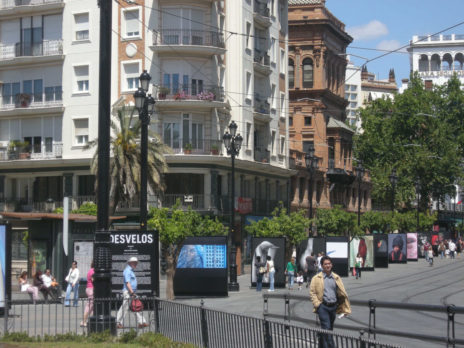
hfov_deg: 19.4
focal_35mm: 101
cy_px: 174
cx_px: 232
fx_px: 1354
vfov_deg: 14.6
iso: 64
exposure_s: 1/352
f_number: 7.3
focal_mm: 21.5
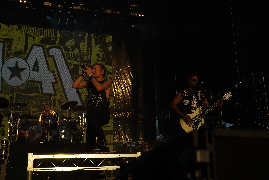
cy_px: 90
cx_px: 134
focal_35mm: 40
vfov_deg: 33.4
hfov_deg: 48.5
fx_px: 299
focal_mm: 40
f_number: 8
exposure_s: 1/800
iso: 100
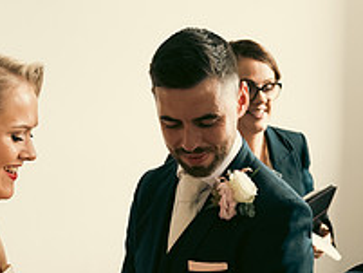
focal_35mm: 86
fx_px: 902
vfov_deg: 17.0
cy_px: 220
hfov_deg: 22.7
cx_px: 184
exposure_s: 1/160
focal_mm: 31
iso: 800
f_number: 3.5
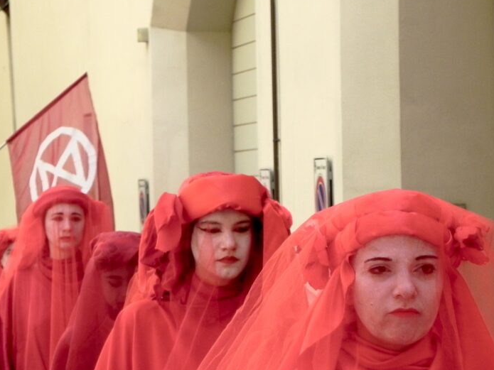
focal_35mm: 190
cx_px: 156
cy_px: 263
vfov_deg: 7.8
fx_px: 2711
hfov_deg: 10.4
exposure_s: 1/800
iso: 160
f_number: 4.5
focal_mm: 23
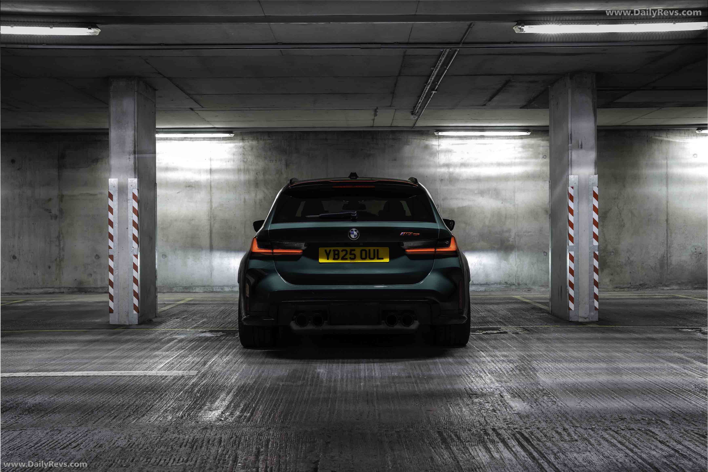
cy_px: 236
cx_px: 354
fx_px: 983
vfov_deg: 27.0
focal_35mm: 50
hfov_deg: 39.6
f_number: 7.1
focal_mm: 50
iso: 50
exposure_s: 1/125
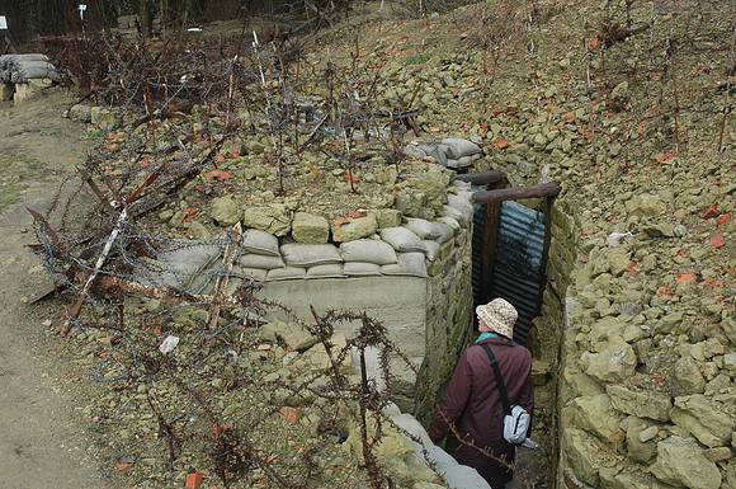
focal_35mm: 40
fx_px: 827
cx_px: 368
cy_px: 244
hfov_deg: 48.0
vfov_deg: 32.9
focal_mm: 27
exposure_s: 1/250
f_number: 8
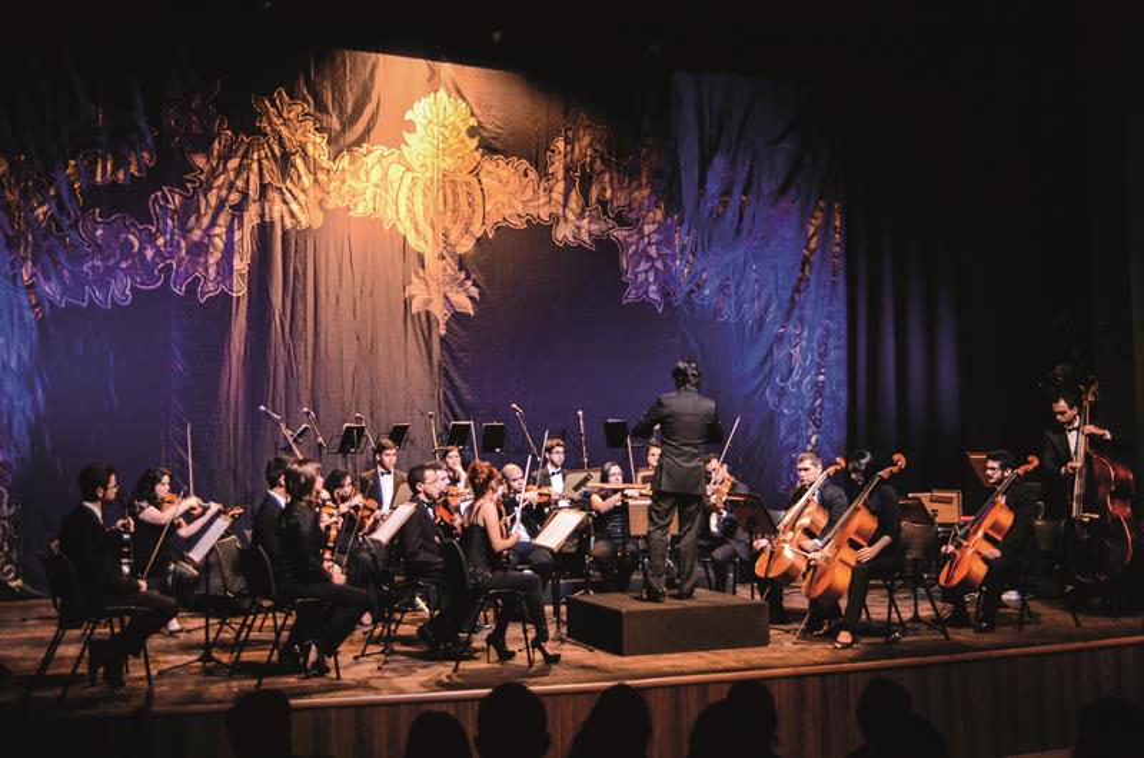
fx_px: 1237
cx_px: 572
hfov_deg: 49.6
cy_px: 379
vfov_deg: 34.1
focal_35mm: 39
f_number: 2.8
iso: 2000
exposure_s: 1/100
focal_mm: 26
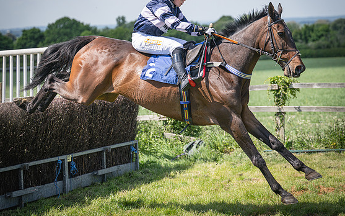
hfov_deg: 17.4
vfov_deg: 10.9
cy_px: 74
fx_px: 1128
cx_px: 170
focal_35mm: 120
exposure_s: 1/3200
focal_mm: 82
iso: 200
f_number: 2.8
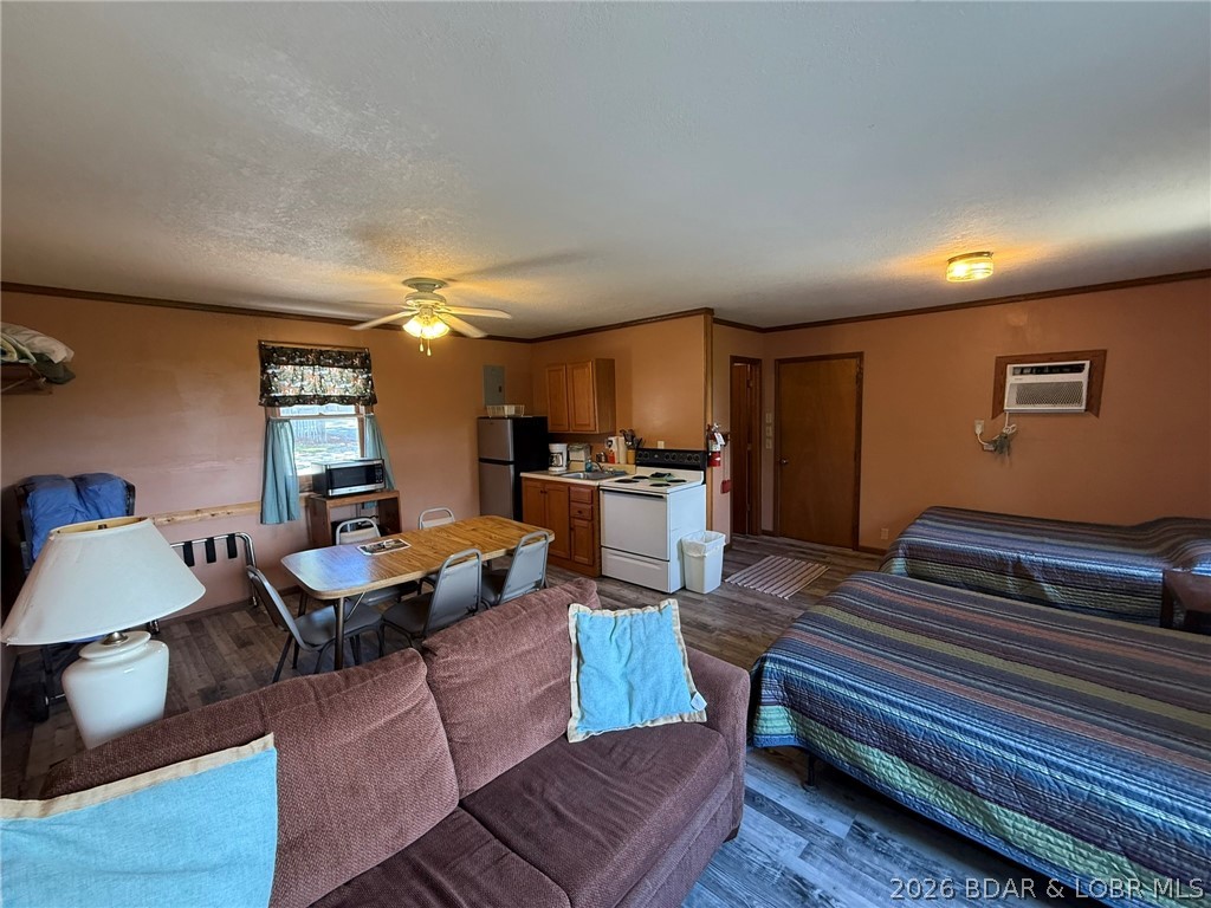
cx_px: 606
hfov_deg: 102.1
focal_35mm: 14
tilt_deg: -3.5
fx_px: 490
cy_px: 454
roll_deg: +0.9
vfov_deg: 85.7
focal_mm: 2.22
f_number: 2.2
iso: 250
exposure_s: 1/60
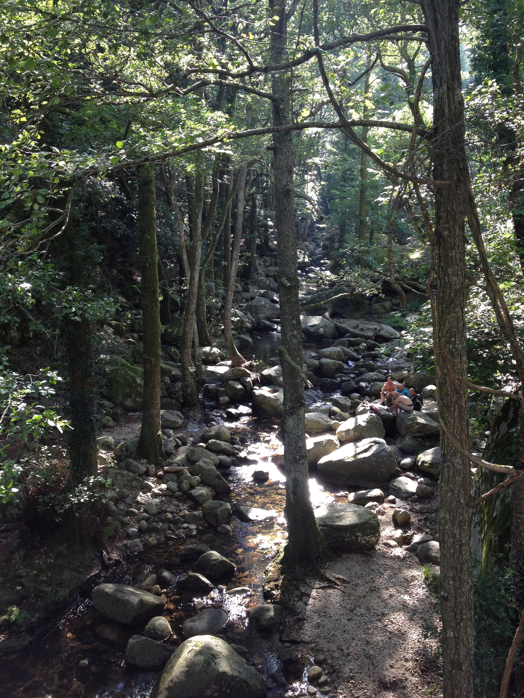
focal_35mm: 35
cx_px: 262
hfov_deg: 40.7
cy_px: 349
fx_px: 706
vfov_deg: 52.6
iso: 64
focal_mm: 4.28
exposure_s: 1/60
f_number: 2.4
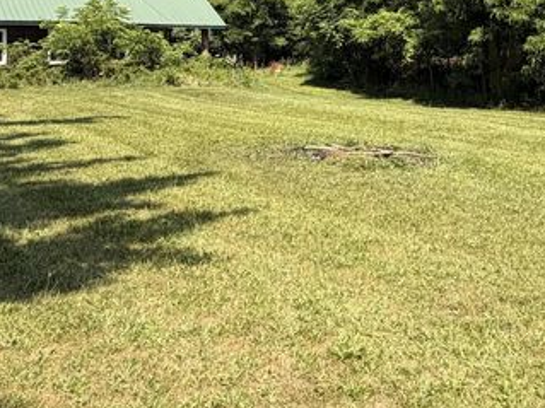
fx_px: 708
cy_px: 31
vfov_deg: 30.5
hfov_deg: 40.7
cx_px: 420
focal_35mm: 45
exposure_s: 1/770
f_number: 2.2
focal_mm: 2.22
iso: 32
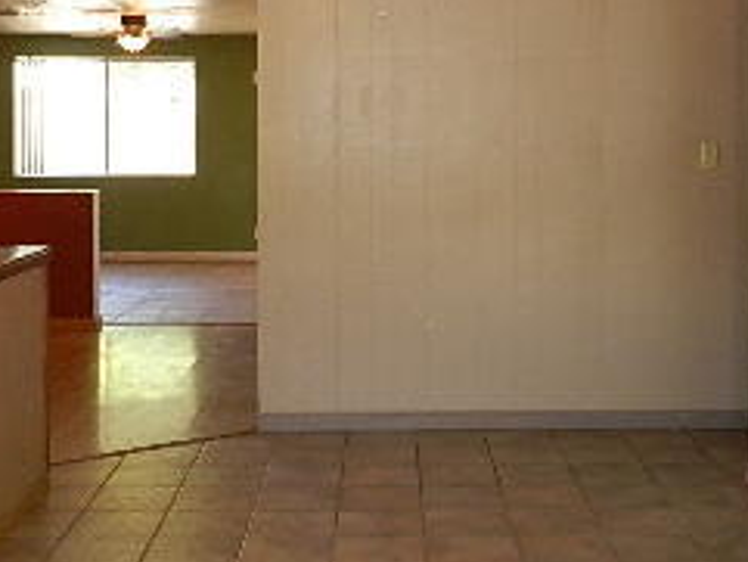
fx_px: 1319
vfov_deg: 23.8
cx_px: 419
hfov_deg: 31.6
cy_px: 140
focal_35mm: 61
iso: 200
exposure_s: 1/30
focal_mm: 4
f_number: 3.4
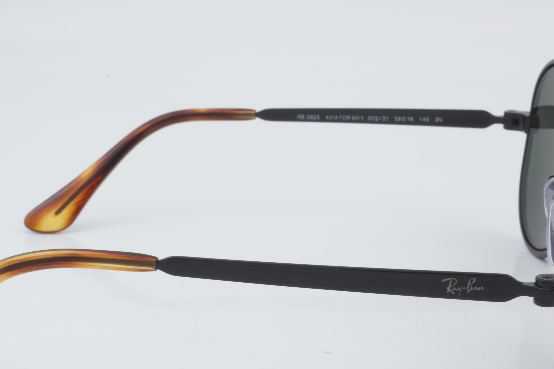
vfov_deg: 14.6
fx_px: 1442
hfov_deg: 21.7
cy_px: 220
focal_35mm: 94
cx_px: 251
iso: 100
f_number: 32
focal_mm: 45
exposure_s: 1/3
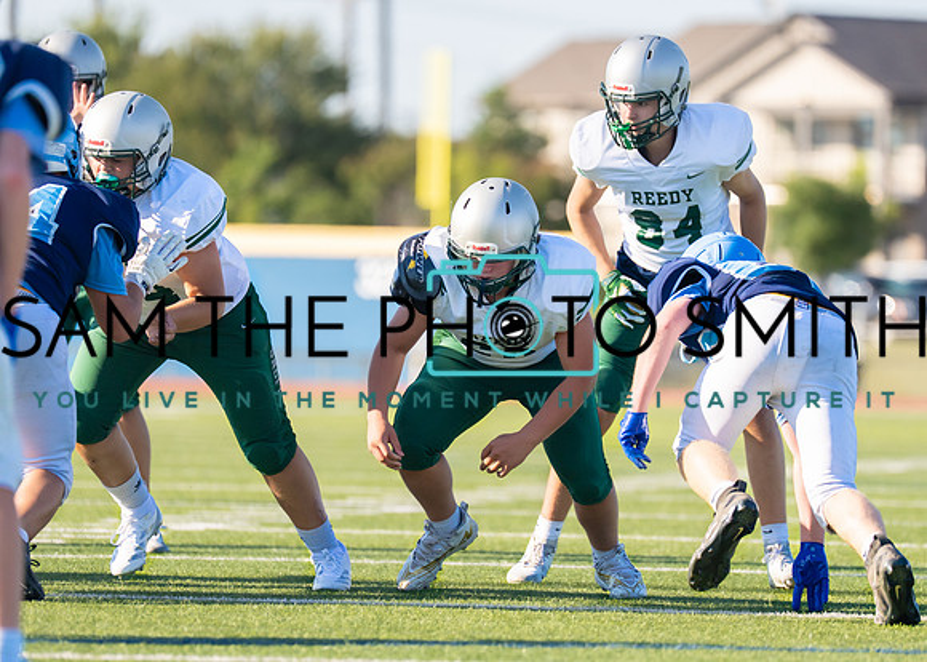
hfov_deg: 5.5
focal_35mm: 363
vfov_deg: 4.0
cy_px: 351
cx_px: 501
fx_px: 9567
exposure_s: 1/4000
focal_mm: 200
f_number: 2.8
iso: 250
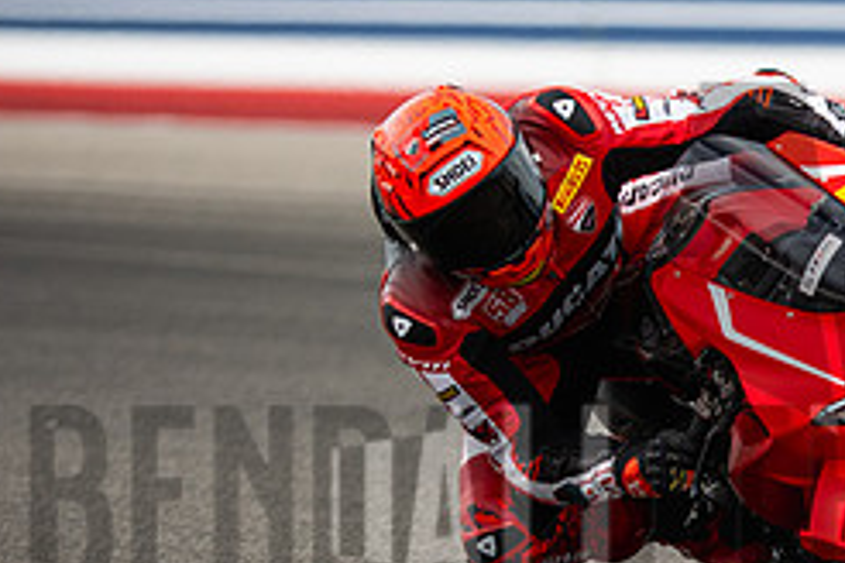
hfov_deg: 2.9
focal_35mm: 707
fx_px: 16594
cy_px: 503
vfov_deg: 1.9
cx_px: 752
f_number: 2
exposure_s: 1/5000
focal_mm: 200
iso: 400
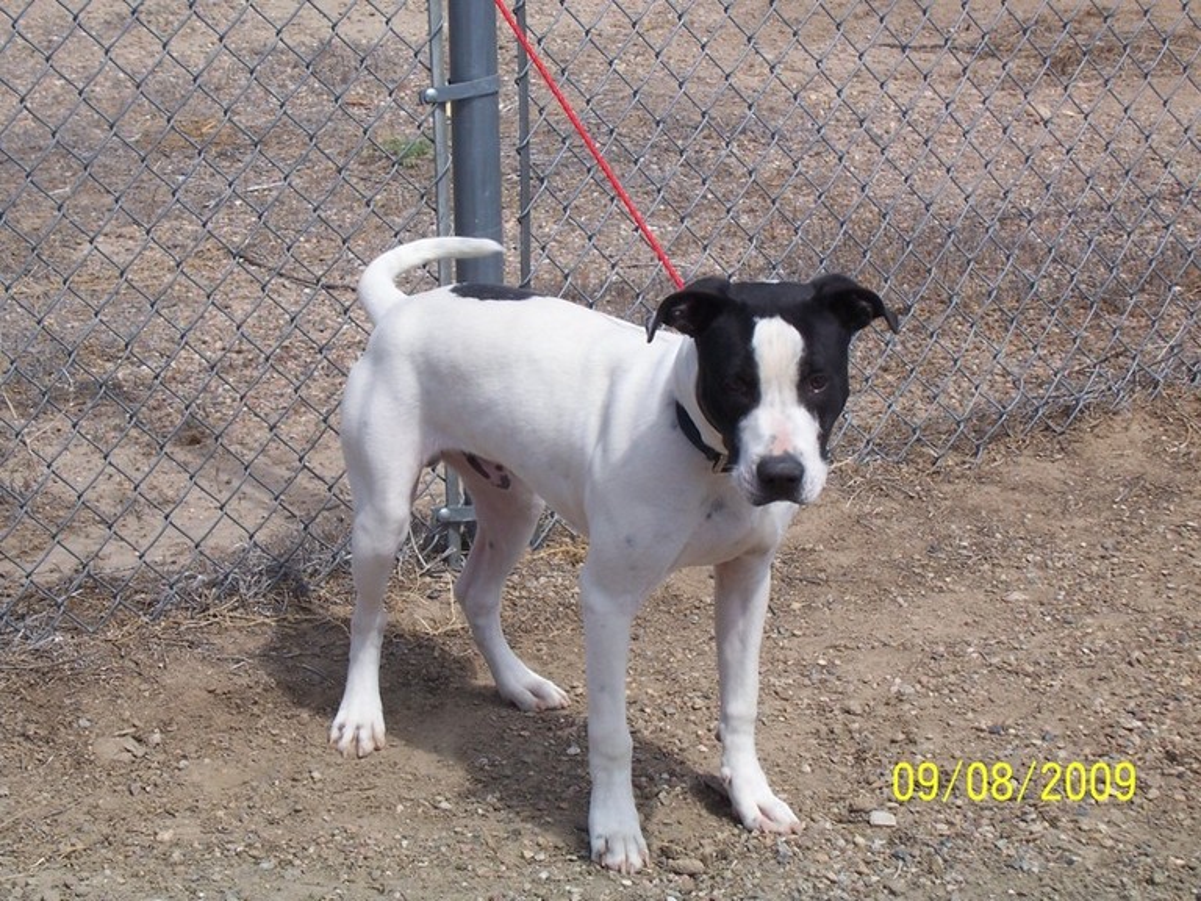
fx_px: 3539
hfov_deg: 19.3
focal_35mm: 102
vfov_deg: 14.5
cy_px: 450
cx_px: 600
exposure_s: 1/500
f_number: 5.6
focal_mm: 17.5
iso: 80
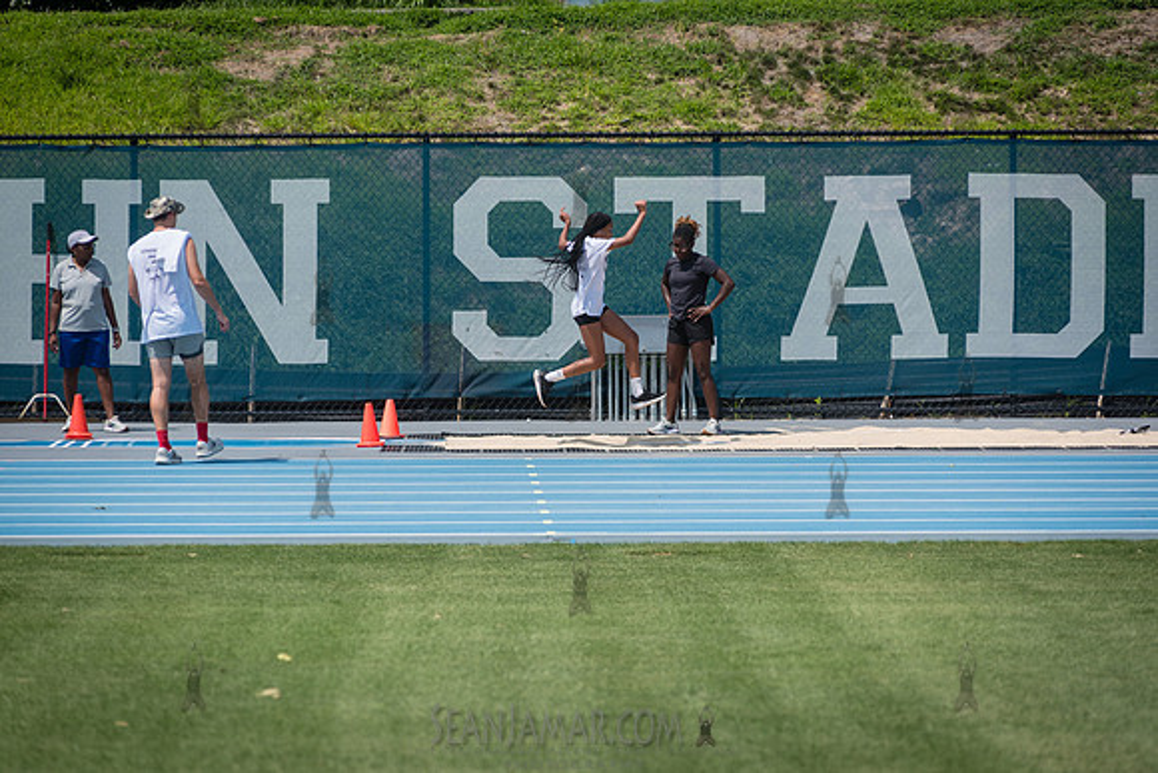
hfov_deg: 11.0
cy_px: 386
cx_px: 579
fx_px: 6035
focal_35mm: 188
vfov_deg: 7.3
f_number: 4.5
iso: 250
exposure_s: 1/2500
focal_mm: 185
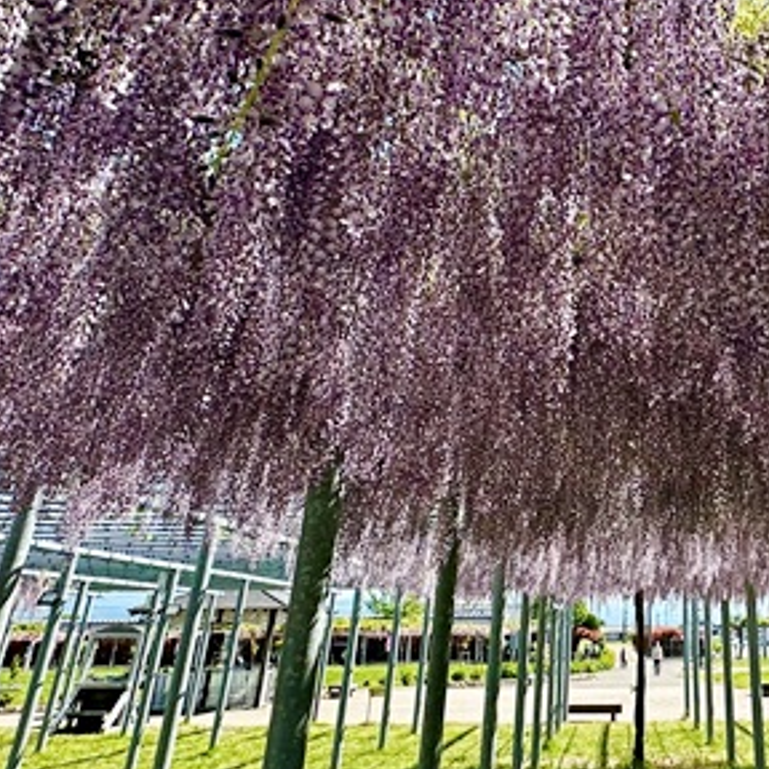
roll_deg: +2.2
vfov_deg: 45.7
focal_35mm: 35
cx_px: 672
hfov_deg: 43.7
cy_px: 202
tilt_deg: +27.5
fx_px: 880
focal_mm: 2.22
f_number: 2.2
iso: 40
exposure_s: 1/558
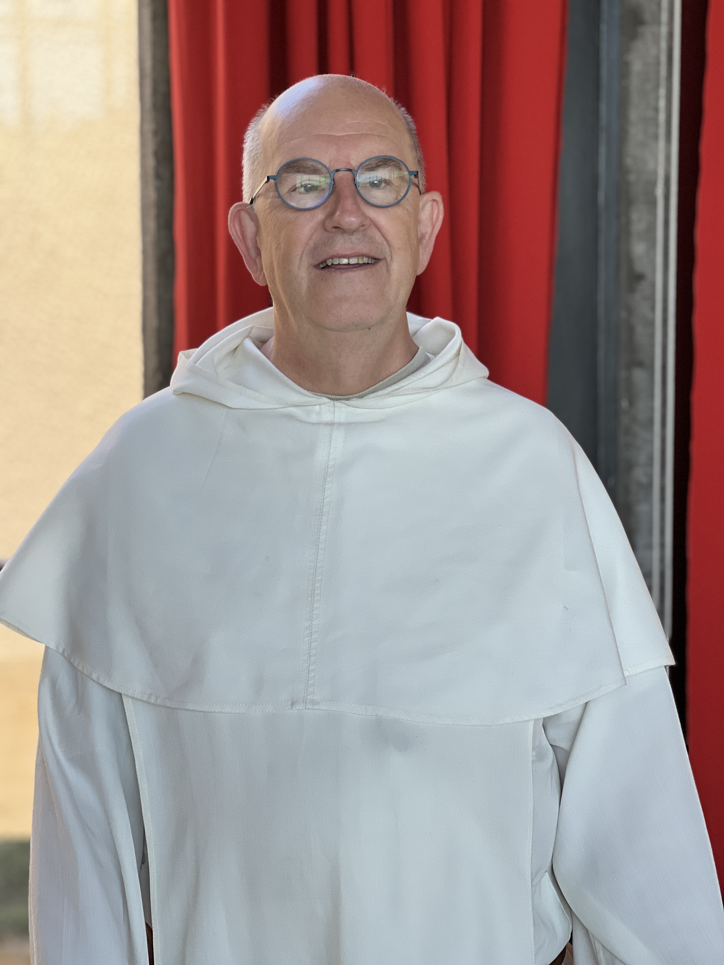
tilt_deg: -3.5
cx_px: 362
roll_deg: +0.7
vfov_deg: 25.3
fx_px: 2147
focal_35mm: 77
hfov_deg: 19.1
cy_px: 482
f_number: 2.8
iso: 100
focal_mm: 9
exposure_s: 1/121
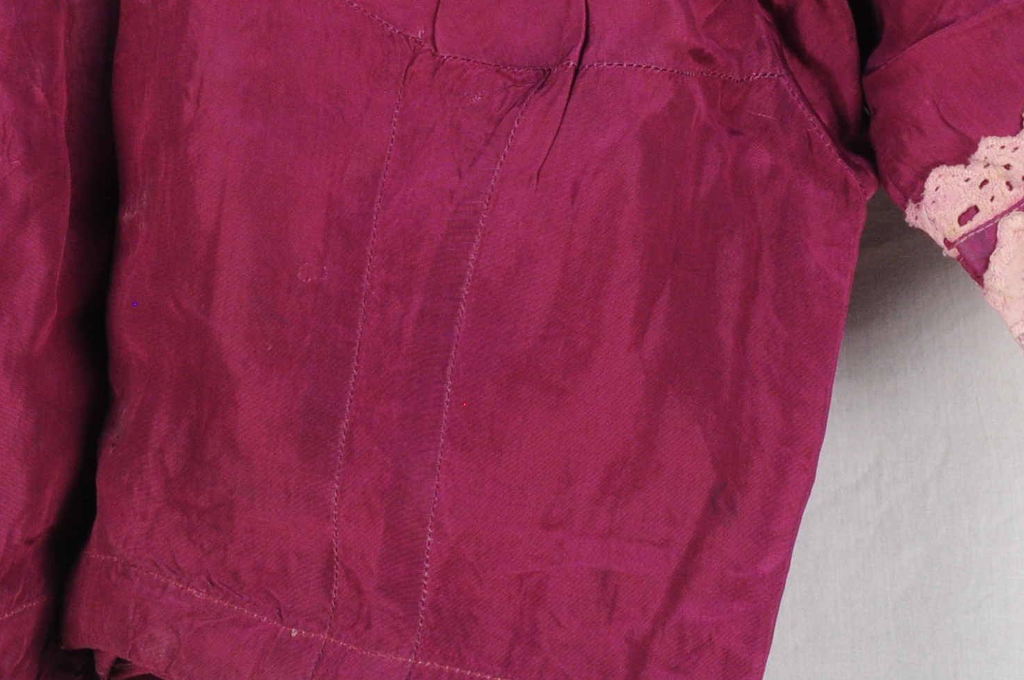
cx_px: 183
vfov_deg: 4.2
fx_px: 9329
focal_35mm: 328
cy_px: -95
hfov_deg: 6.3
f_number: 16
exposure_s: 1/4
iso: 400
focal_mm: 75
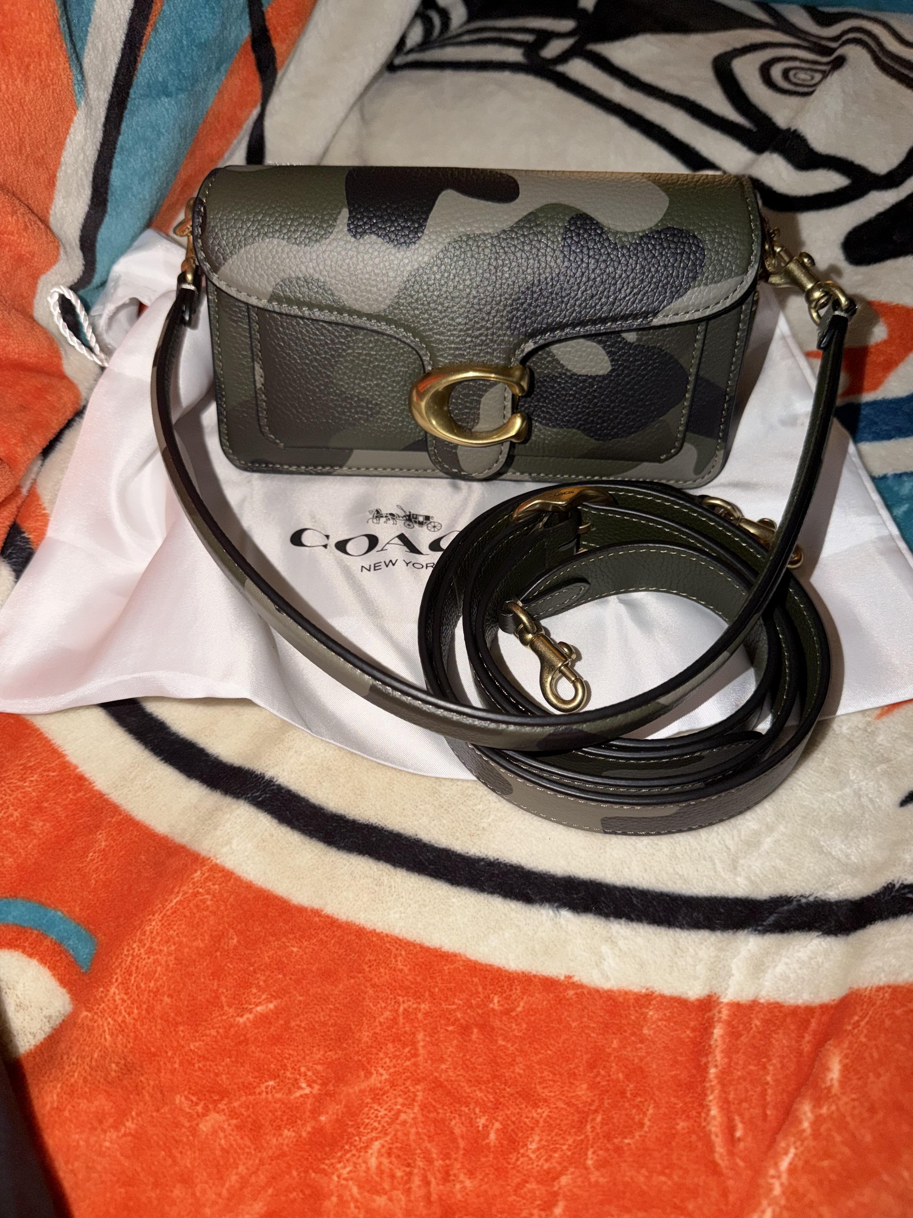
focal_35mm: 24
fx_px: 844
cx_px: 456
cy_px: 609
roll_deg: -8.8
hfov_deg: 56.8
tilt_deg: -44.3
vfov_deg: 71.6
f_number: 1.78
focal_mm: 6.76
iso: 50
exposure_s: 1/9
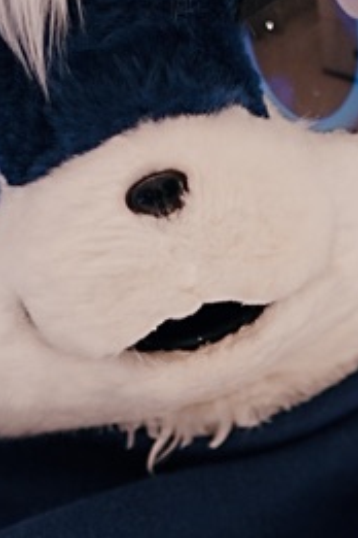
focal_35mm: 241
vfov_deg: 8.4
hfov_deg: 5.7
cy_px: 818
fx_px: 3595
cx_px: 292
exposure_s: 1/40
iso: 125
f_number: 1.4
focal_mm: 35
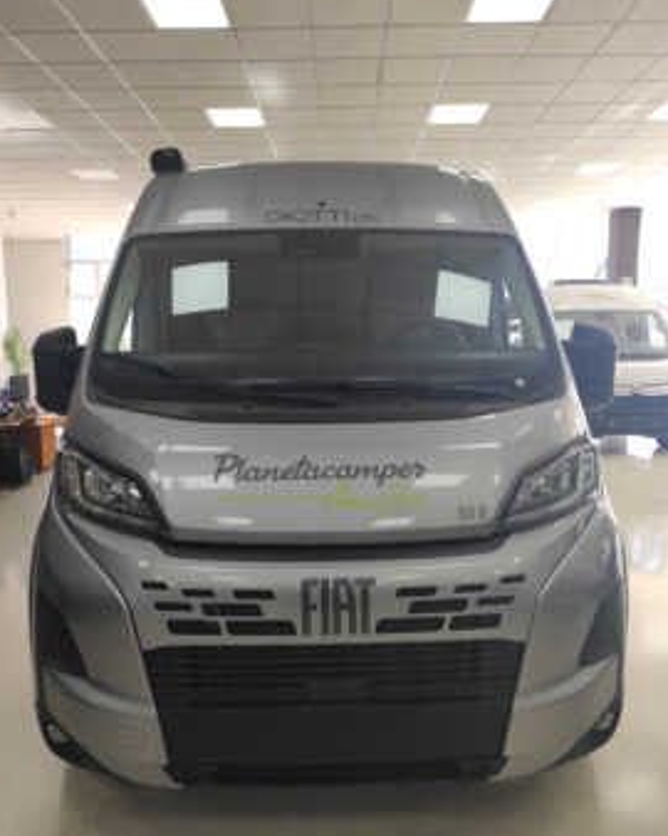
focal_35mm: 27
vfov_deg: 64.0
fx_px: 668
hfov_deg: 53.1
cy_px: 443
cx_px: 327
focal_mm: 5.43
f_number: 1.89
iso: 100
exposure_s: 1/103
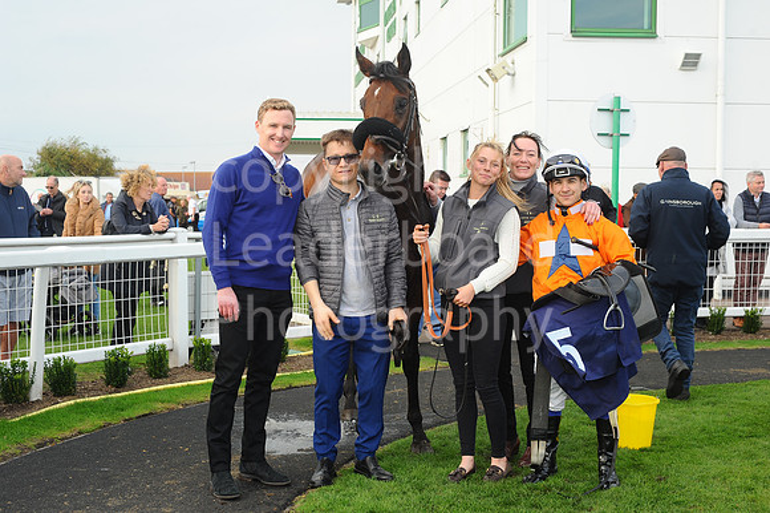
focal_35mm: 50
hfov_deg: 39.6
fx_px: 1069
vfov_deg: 27.0
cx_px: 385
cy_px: 256
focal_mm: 50
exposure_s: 1/125
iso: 400
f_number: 6.3
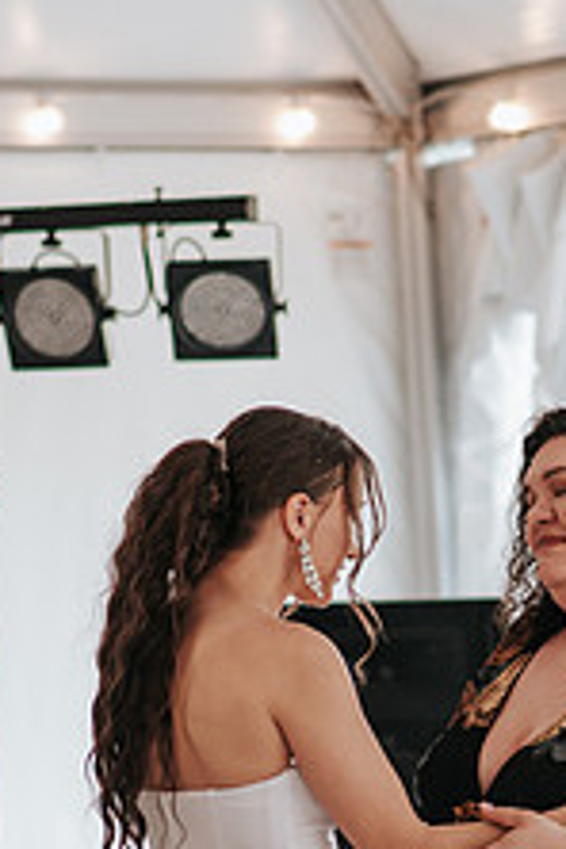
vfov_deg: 7.9
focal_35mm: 259
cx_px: 428
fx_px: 6108
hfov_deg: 5.3
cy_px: 853
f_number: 2.5
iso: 400
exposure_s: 1/160
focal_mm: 85
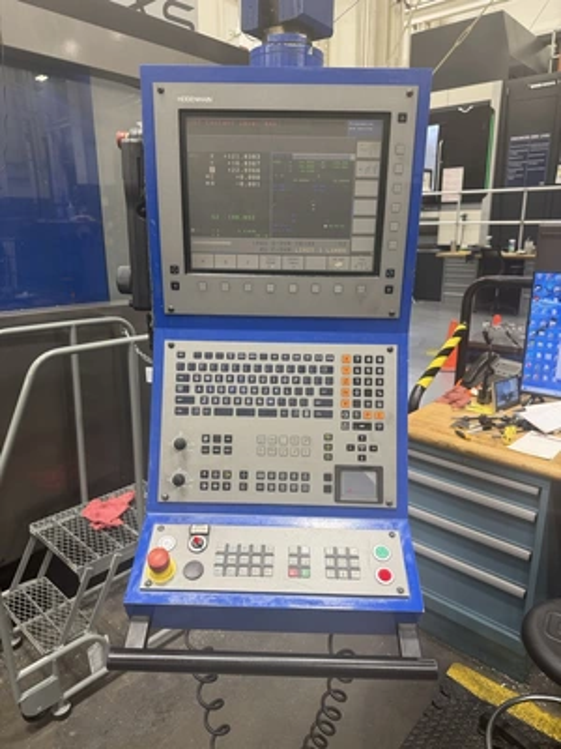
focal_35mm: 24
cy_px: 374
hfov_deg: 56.8
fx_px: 519
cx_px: 280
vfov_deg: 71.6
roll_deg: +0.5
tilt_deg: -15.8
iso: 160
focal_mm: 6.76
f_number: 1.78
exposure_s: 1/120
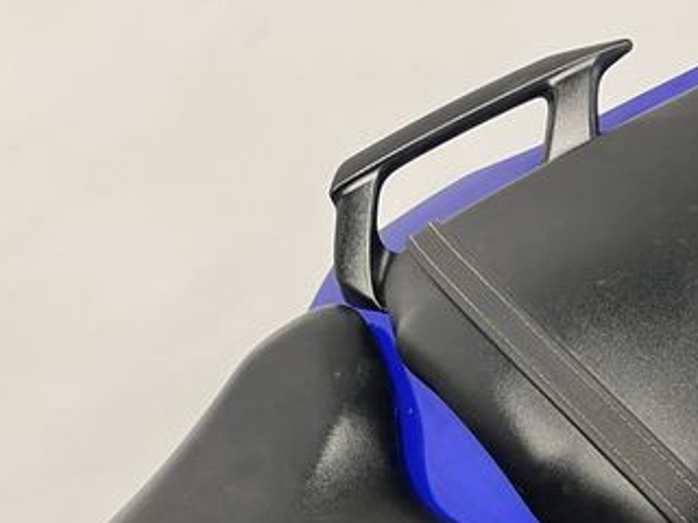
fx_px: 1049
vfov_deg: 27.3
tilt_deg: -49.3
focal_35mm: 52
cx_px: 480
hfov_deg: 36.3
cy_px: 442
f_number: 1.6
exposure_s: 1/50
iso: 160
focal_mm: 5.1
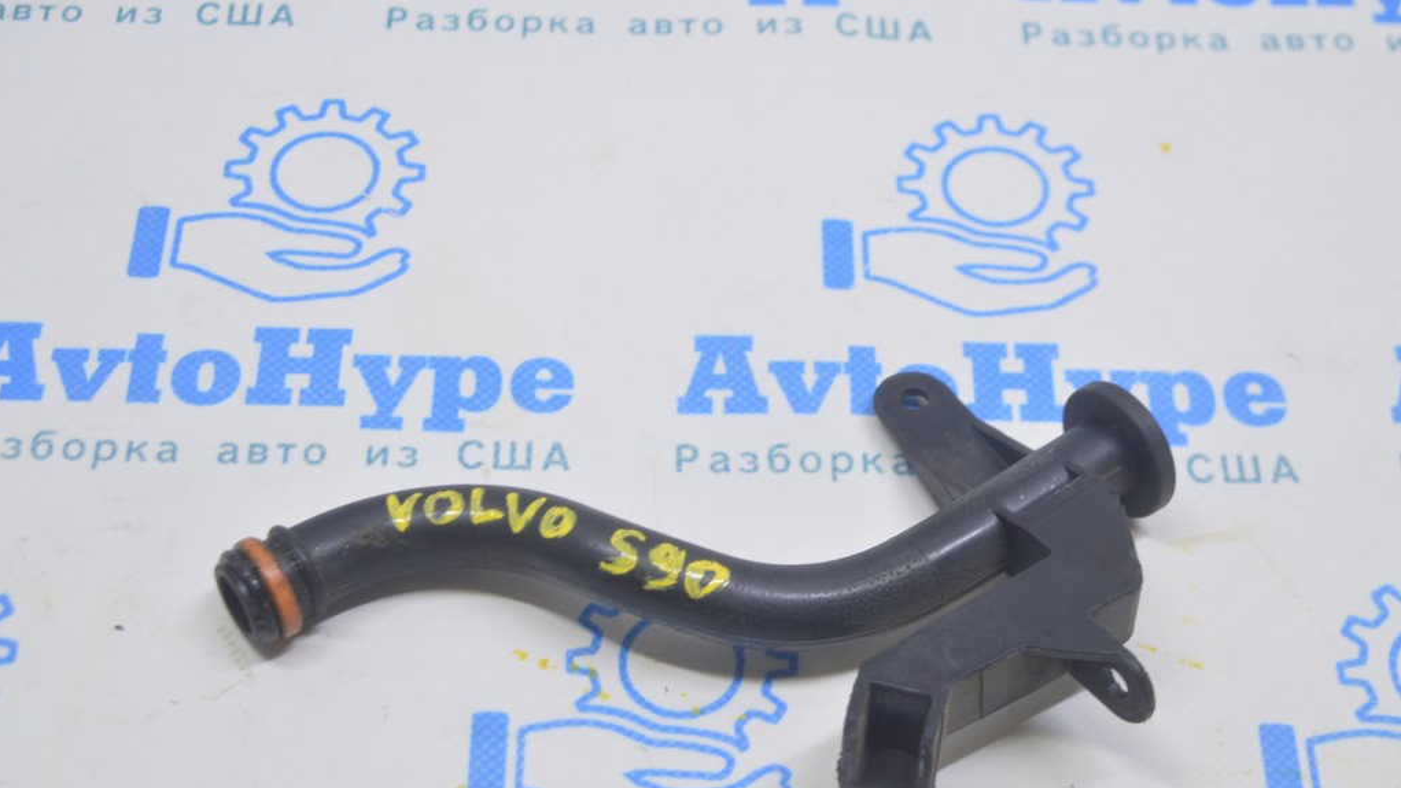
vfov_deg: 19.1
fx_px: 2340
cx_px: 700
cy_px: 434
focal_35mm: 63
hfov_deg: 33.3
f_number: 5.6
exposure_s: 1/20
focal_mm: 40
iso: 400
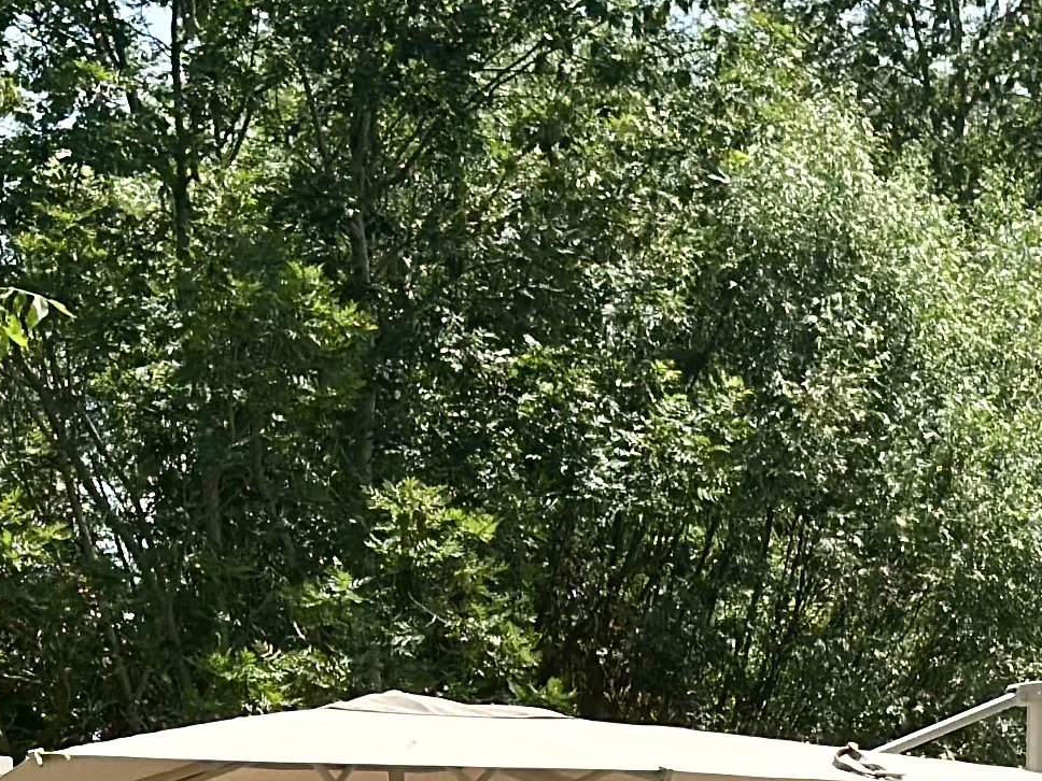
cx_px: 405
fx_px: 6020
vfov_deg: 7.3
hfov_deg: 9.9
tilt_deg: +0.3
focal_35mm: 200
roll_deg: -0.9
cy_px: 1091
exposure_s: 1/3257
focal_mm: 6.86
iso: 80
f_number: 1.78
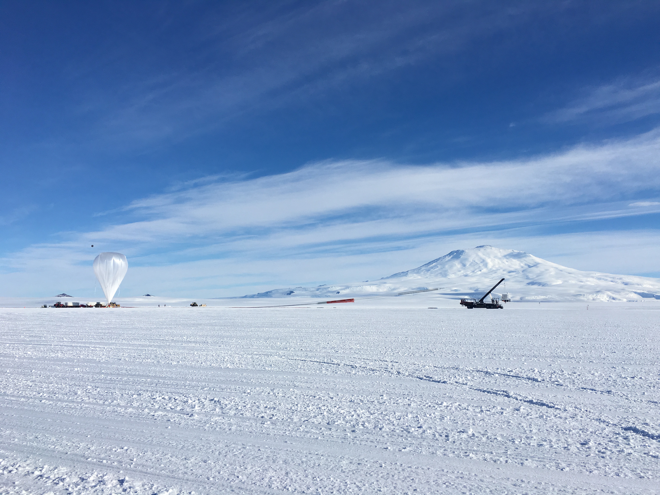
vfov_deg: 48.2
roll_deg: +0.4
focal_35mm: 29
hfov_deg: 61.7
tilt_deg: +8.4
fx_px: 553
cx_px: 330
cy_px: 248
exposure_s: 1/5495
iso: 25
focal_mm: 4.15
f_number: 2.2
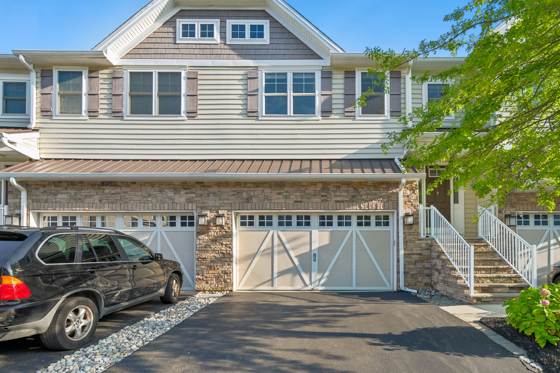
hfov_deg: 92.6
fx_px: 264
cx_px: 323
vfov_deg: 68.8
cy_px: 243
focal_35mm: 17
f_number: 4
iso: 250
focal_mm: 8.1
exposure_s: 1/750
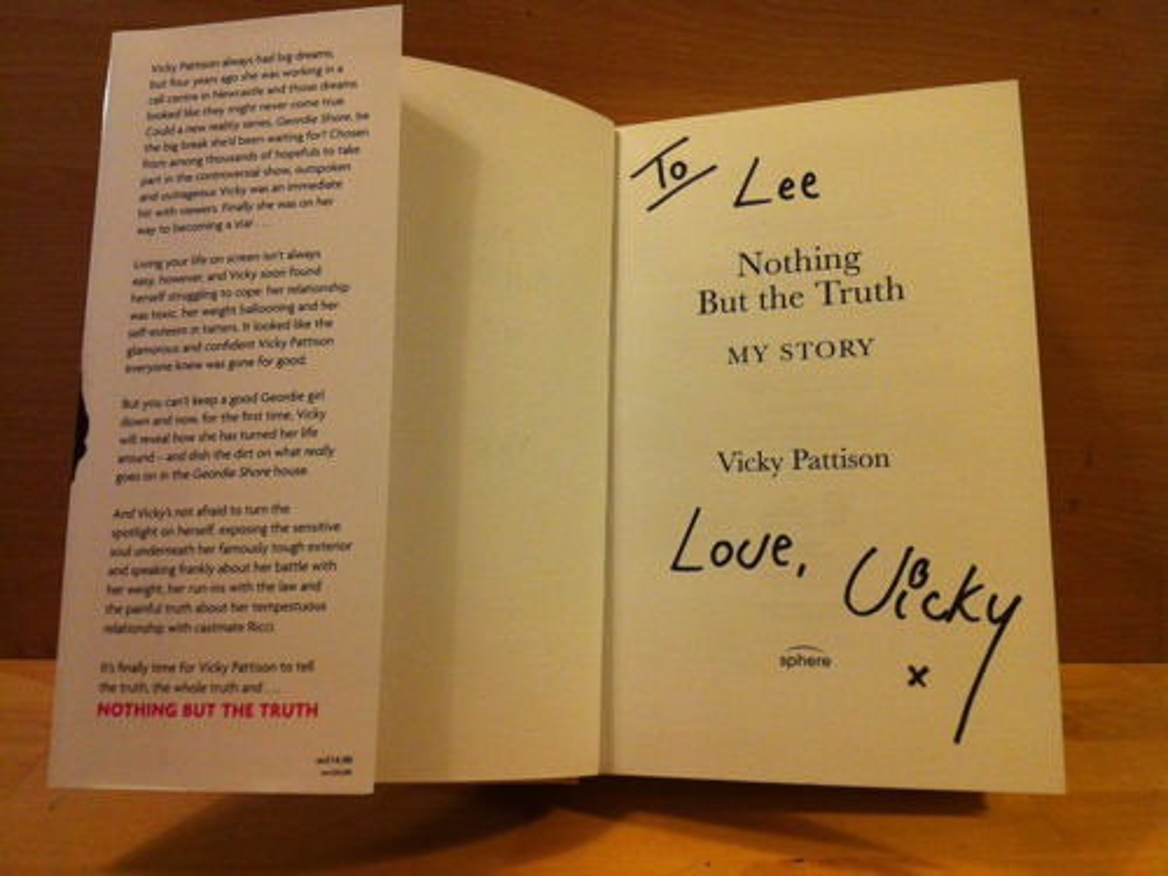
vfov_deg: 40.7
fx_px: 1181
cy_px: 438
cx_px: 584
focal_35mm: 35
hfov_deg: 52.6
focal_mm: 3.85
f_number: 2.8
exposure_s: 1/17
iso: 160
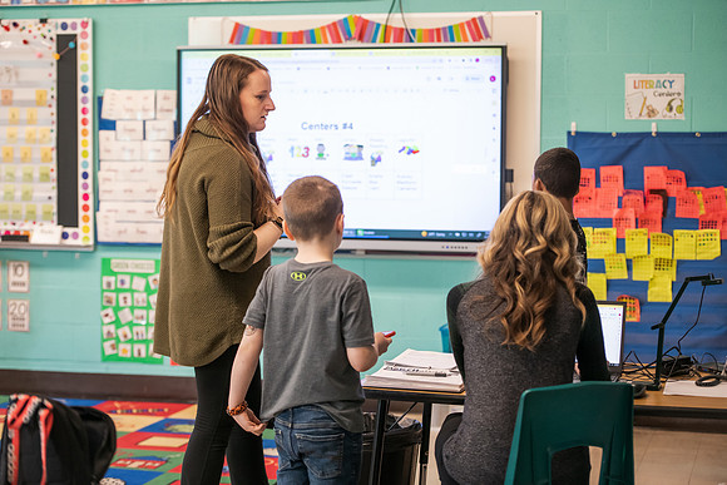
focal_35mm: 80
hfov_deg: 25.4
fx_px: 1616
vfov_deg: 17.1
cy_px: 242
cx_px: 364
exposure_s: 1/200
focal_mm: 80
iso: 1600
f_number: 3.2
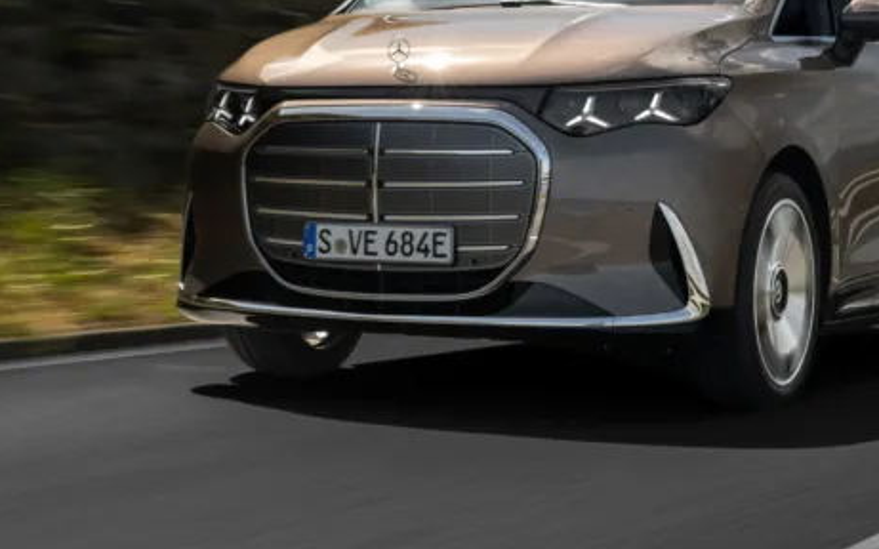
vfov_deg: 16.9
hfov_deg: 26.8
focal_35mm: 77
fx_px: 1844
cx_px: 454
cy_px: 178
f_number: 10
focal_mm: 34
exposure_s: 1/30
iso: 100
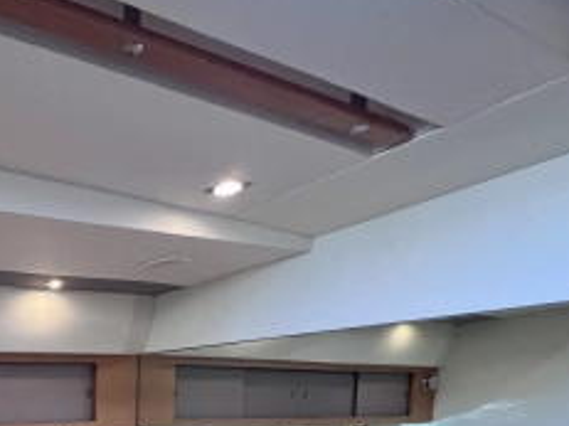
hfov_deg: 41.9
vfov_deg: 38.6
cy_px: 454
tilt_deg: -4.6
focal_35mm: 31
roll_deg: +1.1
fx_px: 509
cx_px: -96
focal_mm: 1.57
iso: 250
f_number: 1.8
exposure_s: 1/99
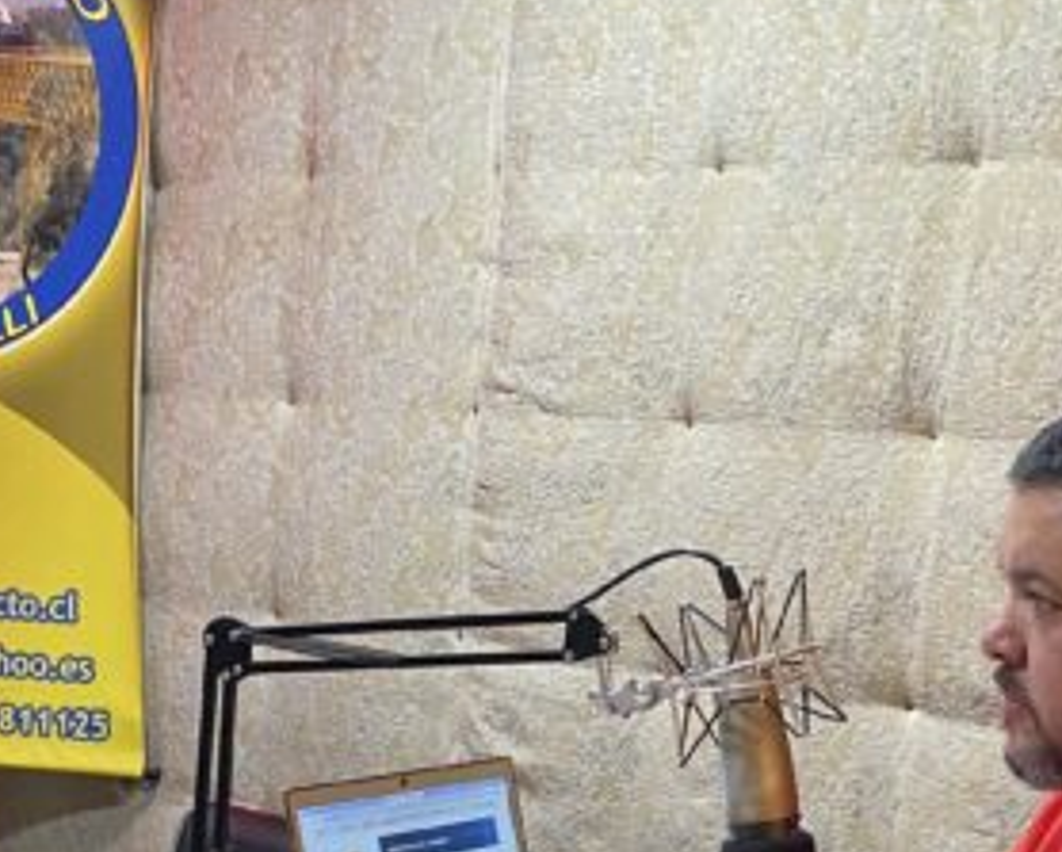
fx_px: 2202
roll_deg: -3.1
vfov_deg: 21.1
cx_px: 271
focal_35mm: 70
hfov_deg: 26.8
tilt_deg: -11.6
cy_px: 867
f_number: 1.8
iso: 200
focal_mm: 4.25
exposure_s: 1/50
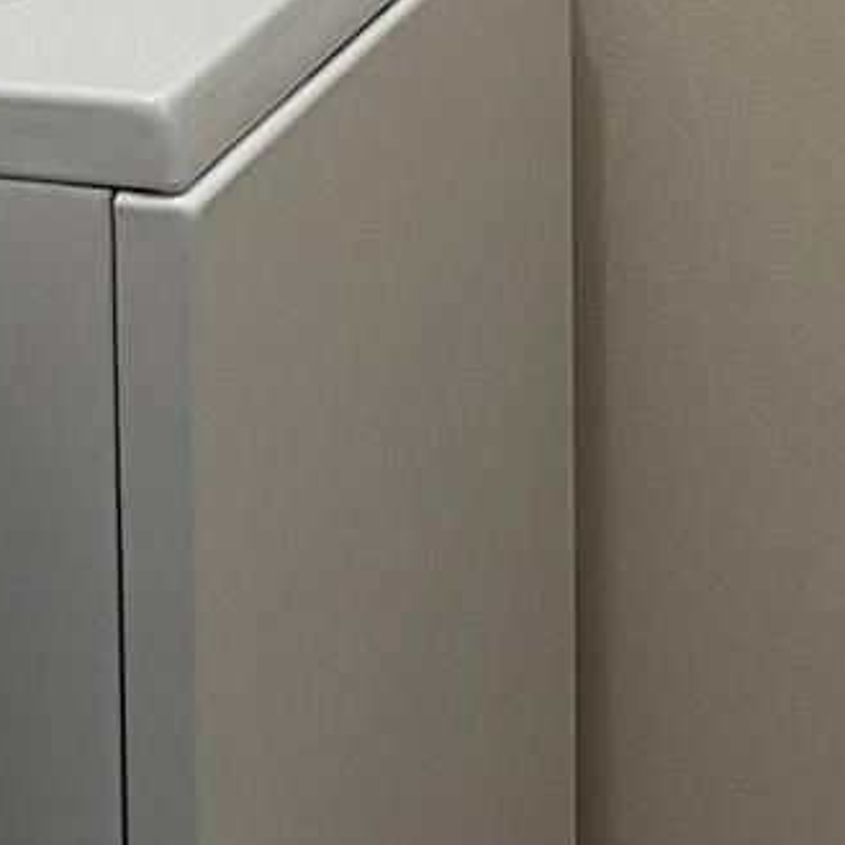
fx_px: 4446
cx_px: -113
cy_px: -416
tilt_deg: -7.8
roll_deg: +0.5
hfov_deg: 10.7
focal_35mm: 161
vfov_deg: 10.5
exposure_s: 1/60
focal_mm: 5.1
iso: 100
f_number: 1.6
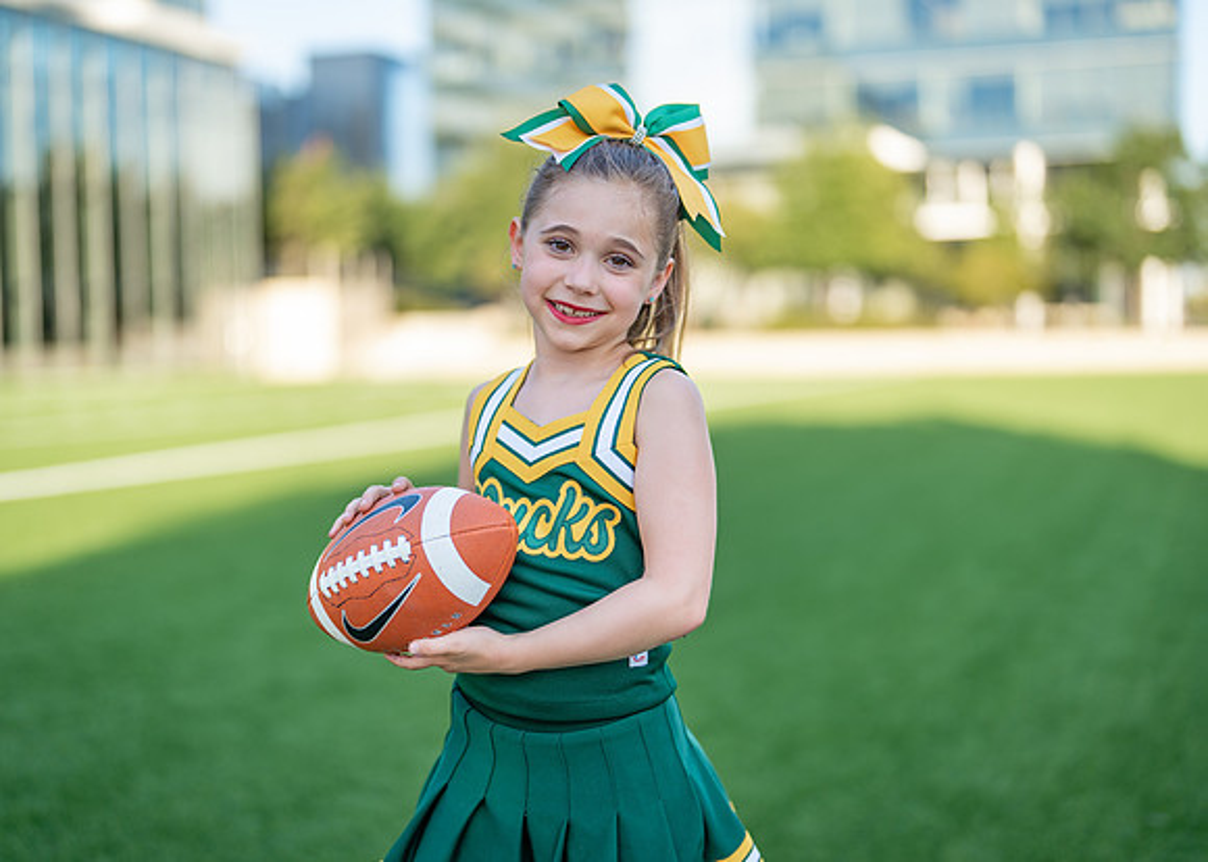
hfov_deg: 37.2
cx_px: 604
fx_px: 1797
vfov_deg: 27.0
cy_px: 431
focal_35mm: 52
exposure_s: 1/1250
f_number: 1.2
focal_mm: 50
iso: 100
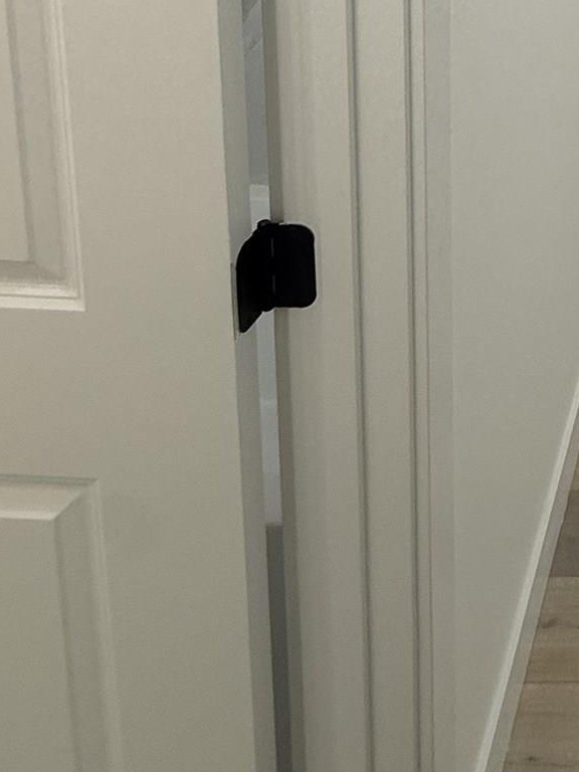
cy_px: -139
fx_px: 937
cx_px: 806
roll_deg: -4.6
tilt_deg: -10.0
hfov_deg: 27.1
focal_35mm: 42
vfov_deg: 35.8
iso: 100
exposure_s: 1/120
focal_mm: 2.22
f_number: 2.2
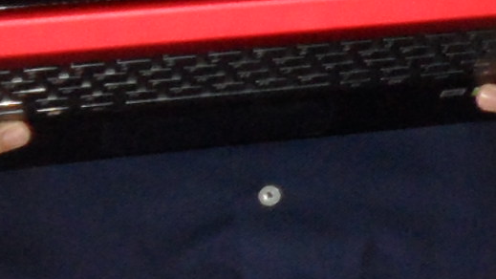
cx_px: 1338
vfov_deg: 6.5
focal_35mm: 185
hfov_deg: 9.7
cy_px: -77
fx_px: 2433
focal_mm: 4.9
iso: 200
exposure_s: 1/45
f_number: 3.5
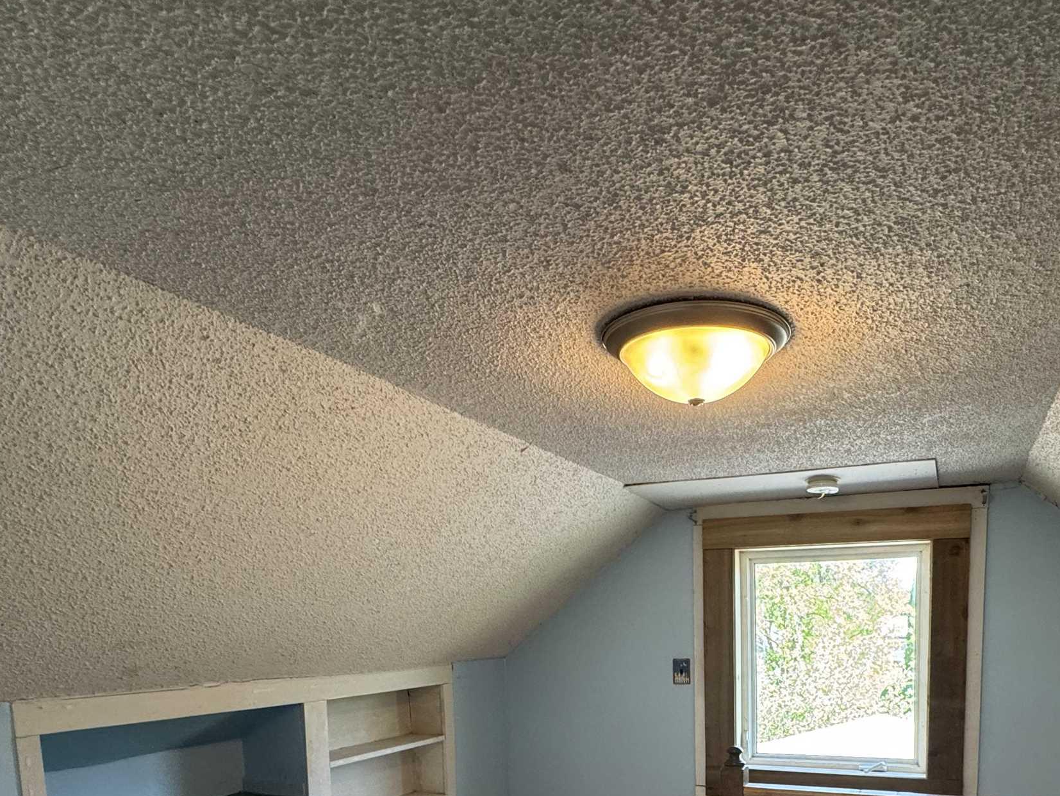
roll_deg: +0.3
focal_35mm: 26
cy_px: 732
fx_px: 796
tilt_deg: -8.1
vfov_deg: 47.1
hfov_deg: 66.3
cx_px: 662
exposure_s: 1/120
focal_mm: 2.22
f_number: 2.2
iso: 200
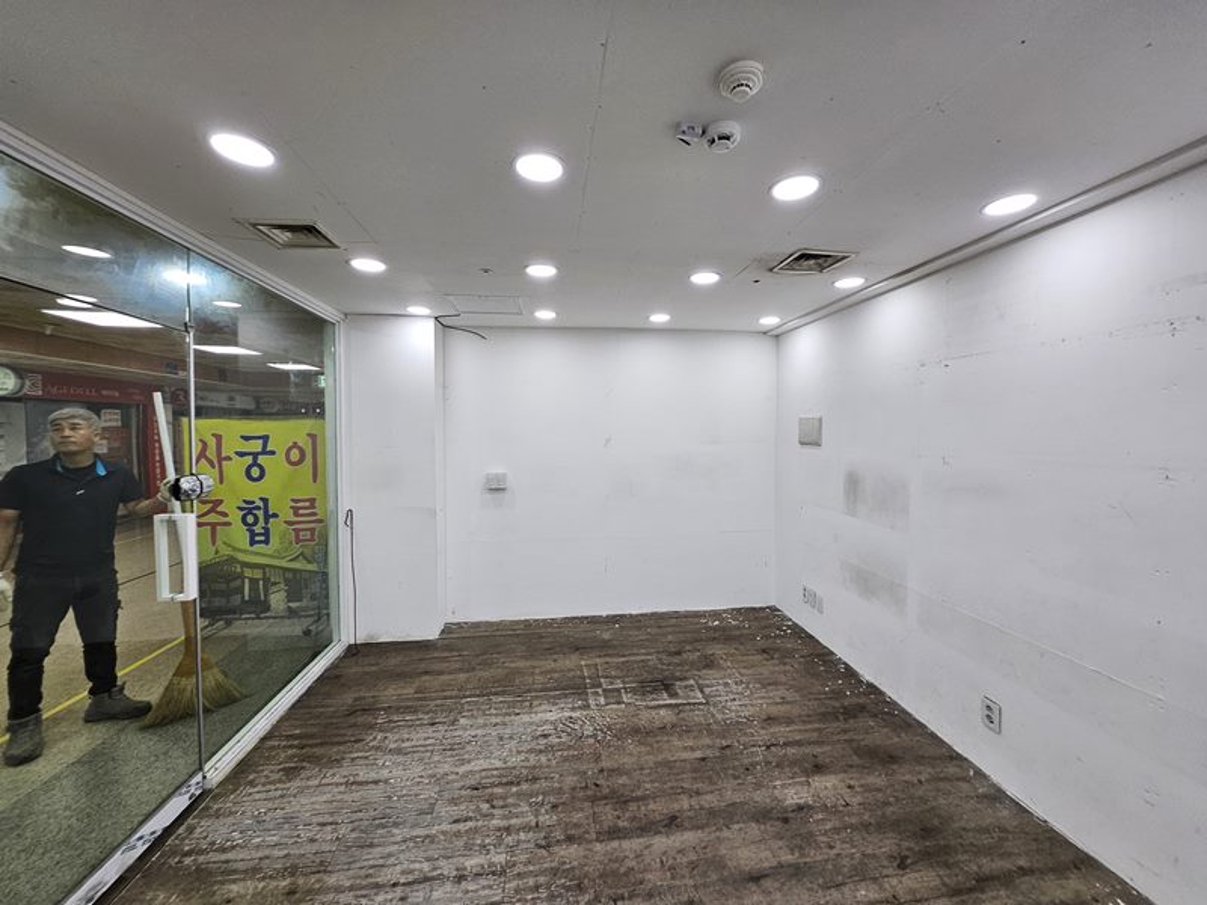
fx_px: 453
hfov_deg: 106.2
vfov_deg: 89.9
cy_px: 452
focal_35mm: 13
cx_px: 604
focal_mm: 1.7
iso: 50
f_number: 2.2
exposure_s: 1/60
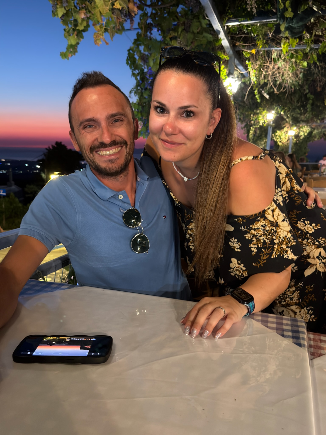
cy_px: 218
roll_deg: -2.0
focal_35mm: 31
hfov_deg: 45.4
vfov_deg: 58.4
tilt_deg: -9.6
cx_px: 163
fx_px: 389
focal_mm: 6.76
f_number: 1.78
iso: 640
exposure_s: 1/17
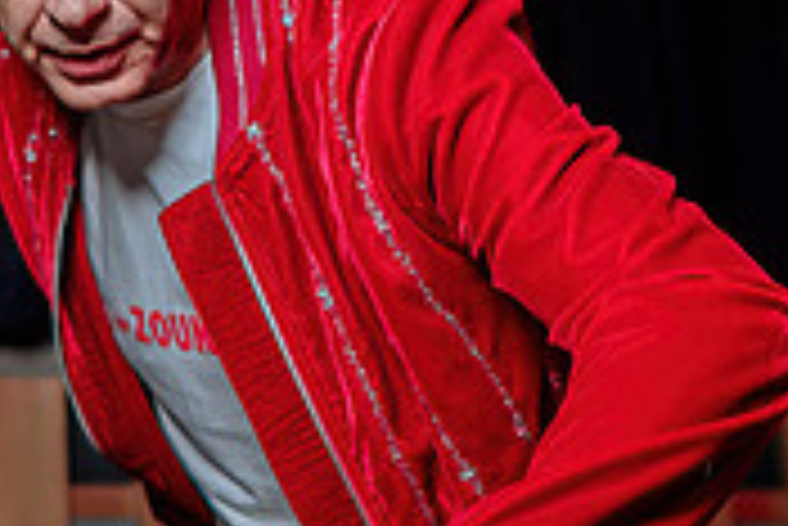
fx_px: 2147
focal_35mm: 98
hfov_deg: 19.2
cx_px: -243
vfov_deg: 14.0
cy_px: 316
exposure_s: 1/50
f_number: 1.8
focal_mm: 24
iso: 800
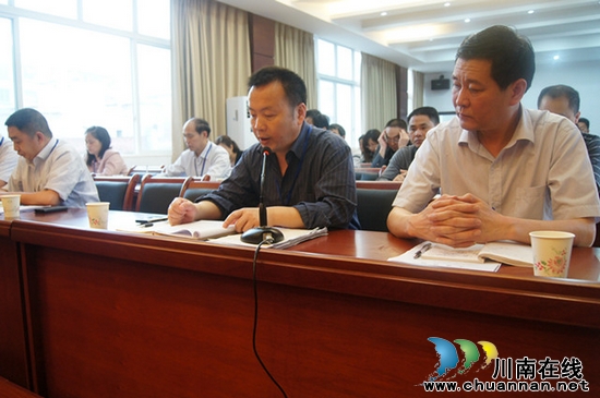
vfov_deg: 43.5
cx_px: 300
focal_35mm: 30
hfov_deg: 62.0
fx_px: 499
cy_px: 199
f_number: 3.5
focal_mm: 20
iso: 800
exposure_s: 1/30
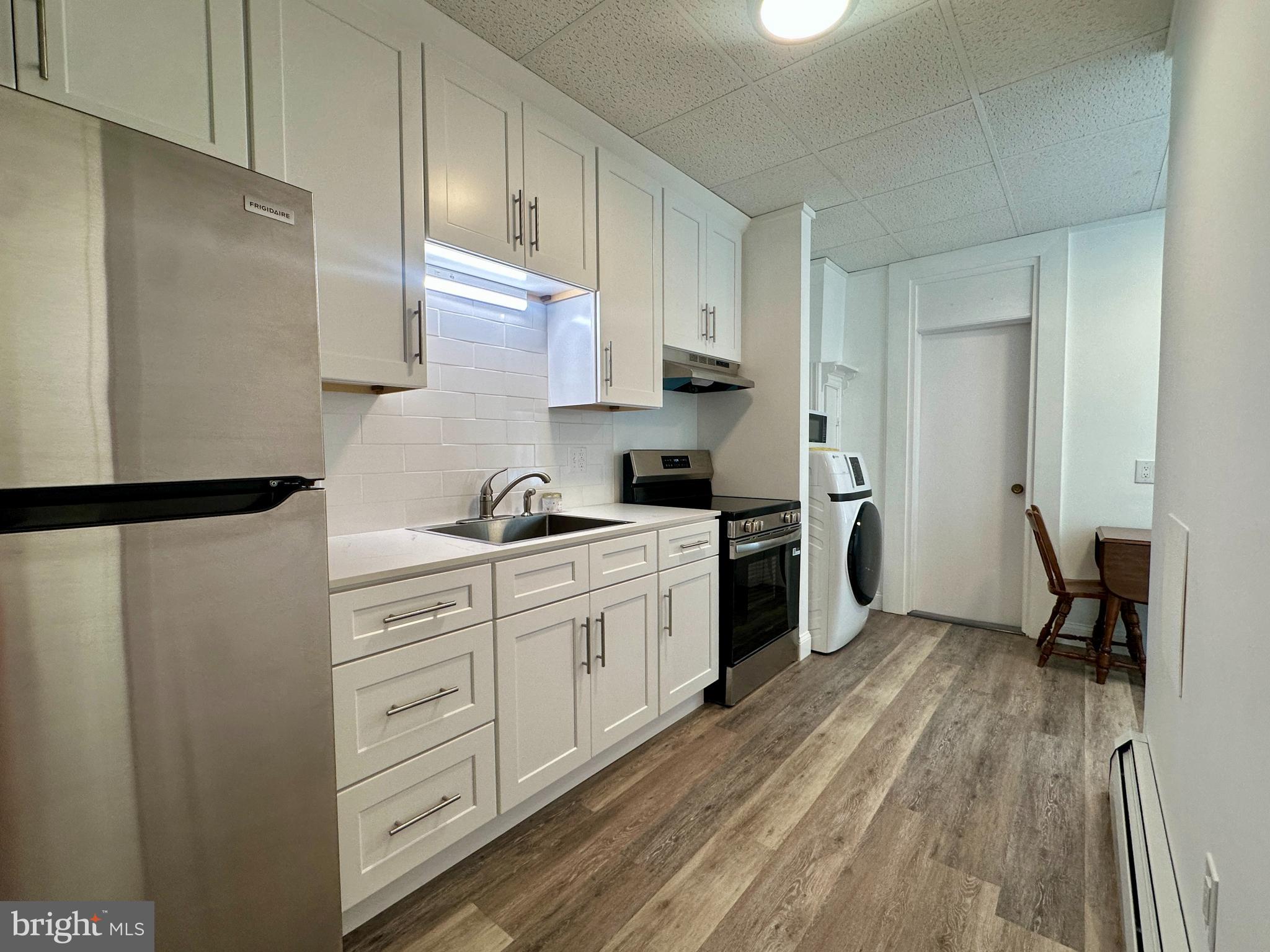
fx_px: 514
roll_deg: +2.1
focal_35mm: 14
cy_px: 476
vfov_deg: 85.7
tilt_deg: -2.8
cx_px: 635
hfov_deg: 102.1
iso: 160
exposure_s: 1/120
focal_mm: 2.22
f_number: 2.2
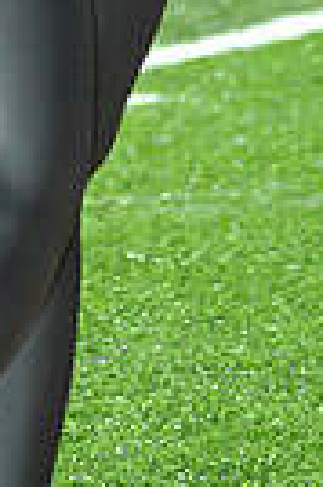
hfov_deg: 1.6
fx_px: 11644
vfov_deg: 2.4
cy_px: -531
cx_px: -44
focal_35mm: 863
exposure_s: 1/250
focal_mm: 200
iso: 4000
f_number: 5.6
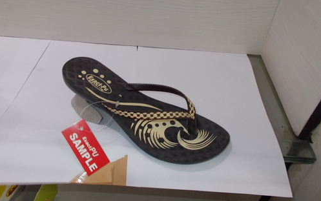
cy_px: 95
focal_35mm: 32
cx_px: 160
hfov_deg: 59.6
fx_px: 280
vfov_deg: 39.4
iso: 200
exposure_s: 1/25
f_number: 3.4
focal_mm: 5.3
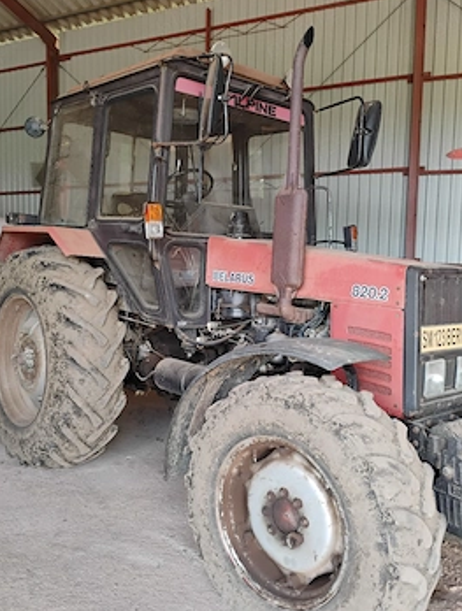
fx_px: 567
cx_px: 220
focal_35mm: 32
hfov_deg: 44.3
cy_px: 309
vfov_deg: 56.7
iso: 416
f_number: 1.8
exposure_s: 1/50
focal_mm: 4.26
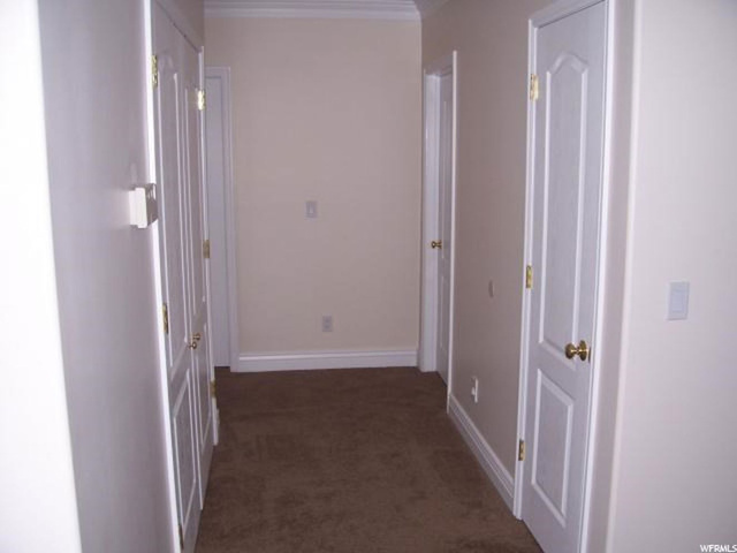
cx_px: 368
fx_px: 724
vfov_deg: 41.8
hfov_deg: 54.0
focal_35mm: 34
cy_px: 276
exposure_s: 1/60
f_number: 2.7
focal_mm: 5.6
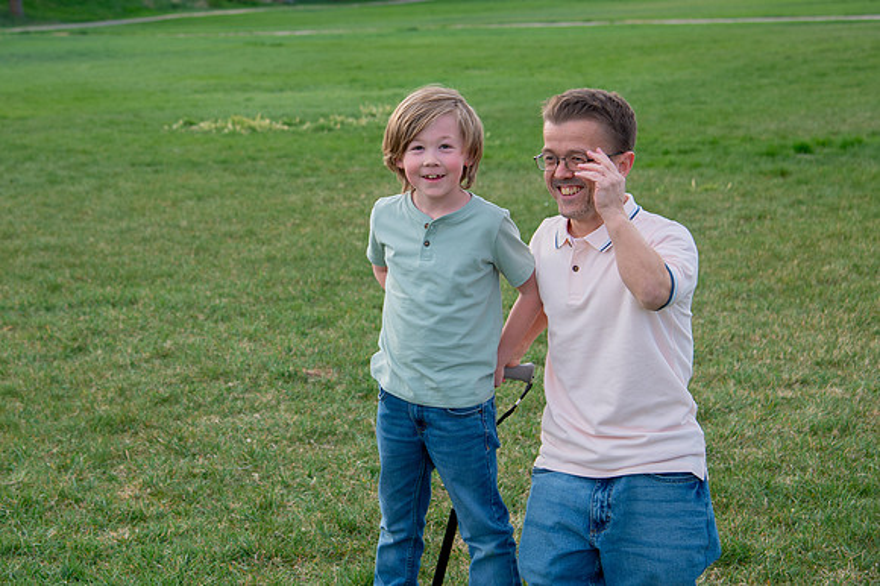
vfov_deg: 18.8
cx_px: 321
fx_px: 1766
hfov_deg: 27.9
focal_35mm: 72
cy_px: 201
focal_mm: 55
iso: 200
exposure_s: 1/320
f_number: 5
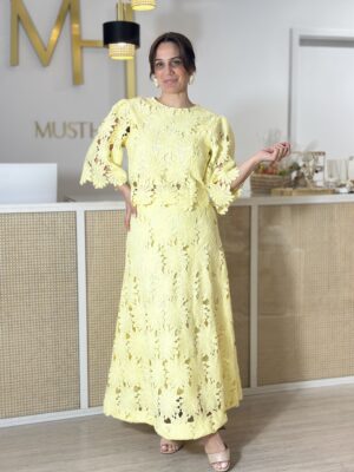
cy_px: 236
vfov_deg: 39.7
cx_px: 177
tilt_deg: -6.6
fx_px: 654
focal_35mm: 48
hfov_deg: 30.3
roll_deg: -0.7
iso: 64
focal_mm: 6.86
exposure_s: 1/129
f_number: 1.78
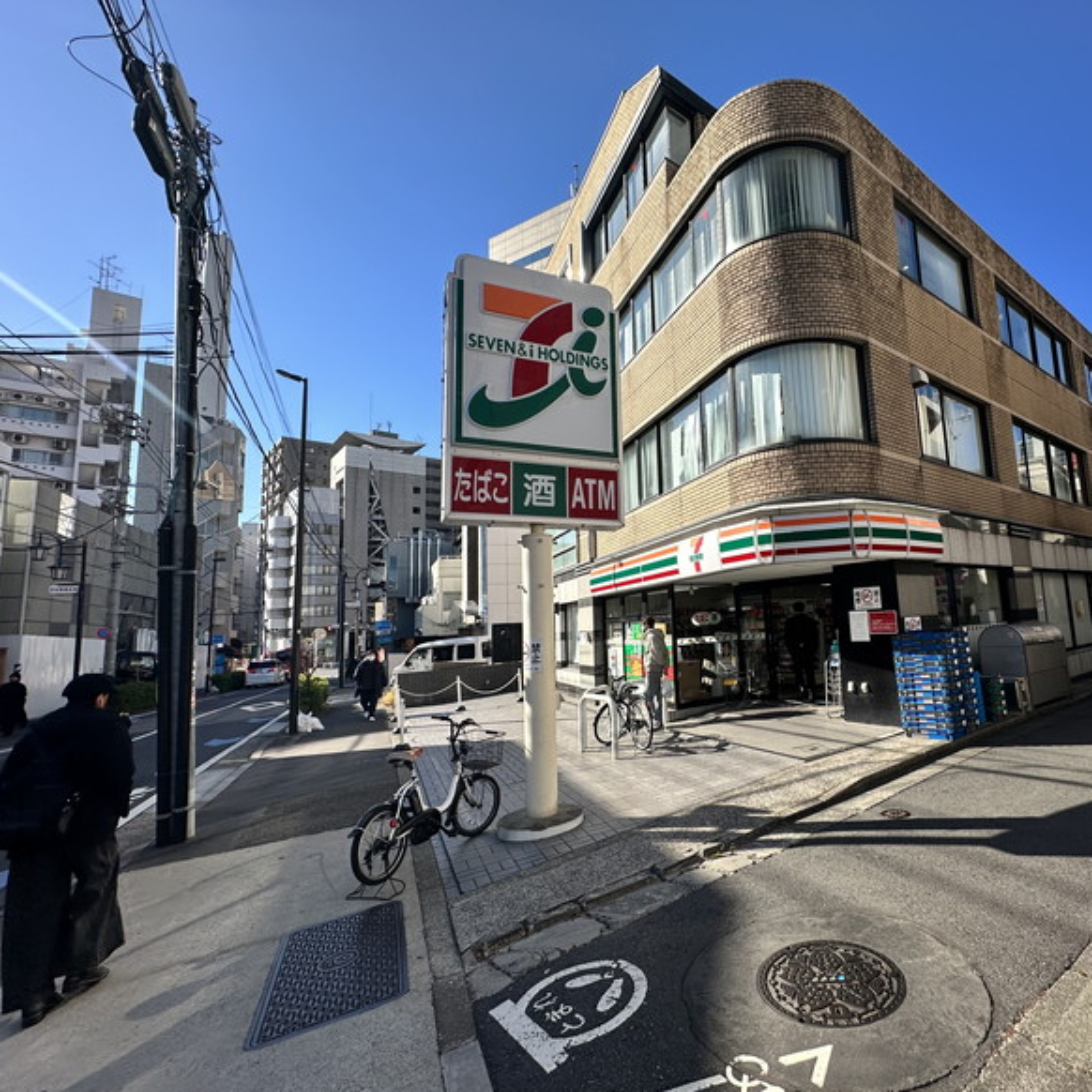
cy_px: 542
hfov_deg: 82.0
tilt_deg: +7.5
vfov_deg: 84.0
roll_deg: +3.3
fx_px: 607
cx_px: 700
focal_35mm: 17
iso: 40
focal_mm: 2.22
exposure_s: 1/1289
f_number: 2.2
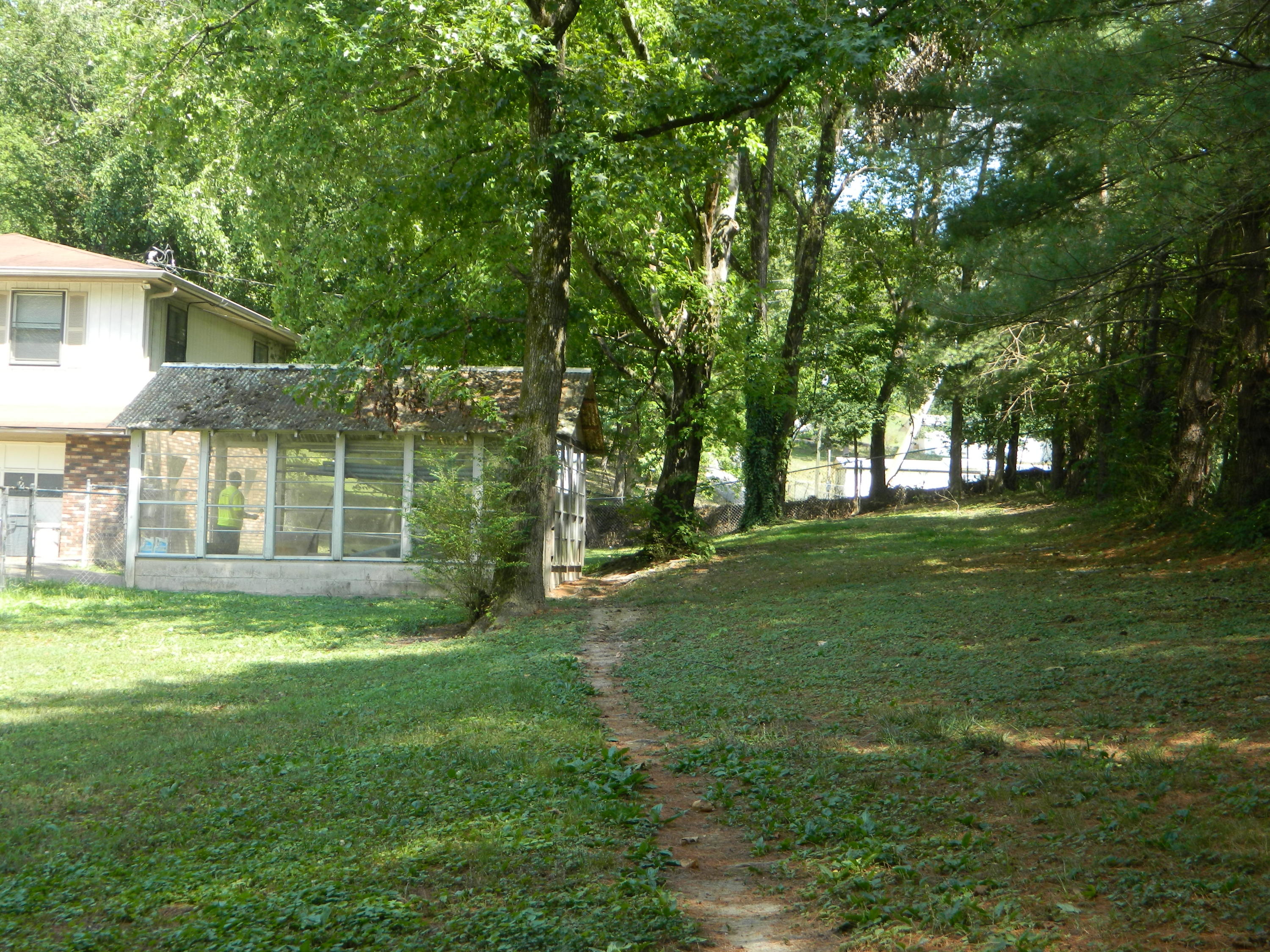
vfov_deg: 30.9
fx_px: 1724
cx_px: 635
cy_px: 476
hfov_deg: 40.4
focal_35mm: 47
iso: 80
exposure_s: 1/100
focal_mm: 8.4
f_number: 3.6
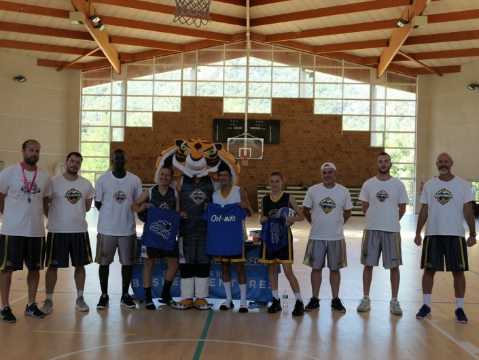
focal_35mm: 42
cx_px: 227
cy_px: 192
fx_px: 581
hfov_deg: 44.8
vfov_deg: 34.3
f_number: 2.8
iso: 125
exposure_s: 1/100
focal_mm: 12.4
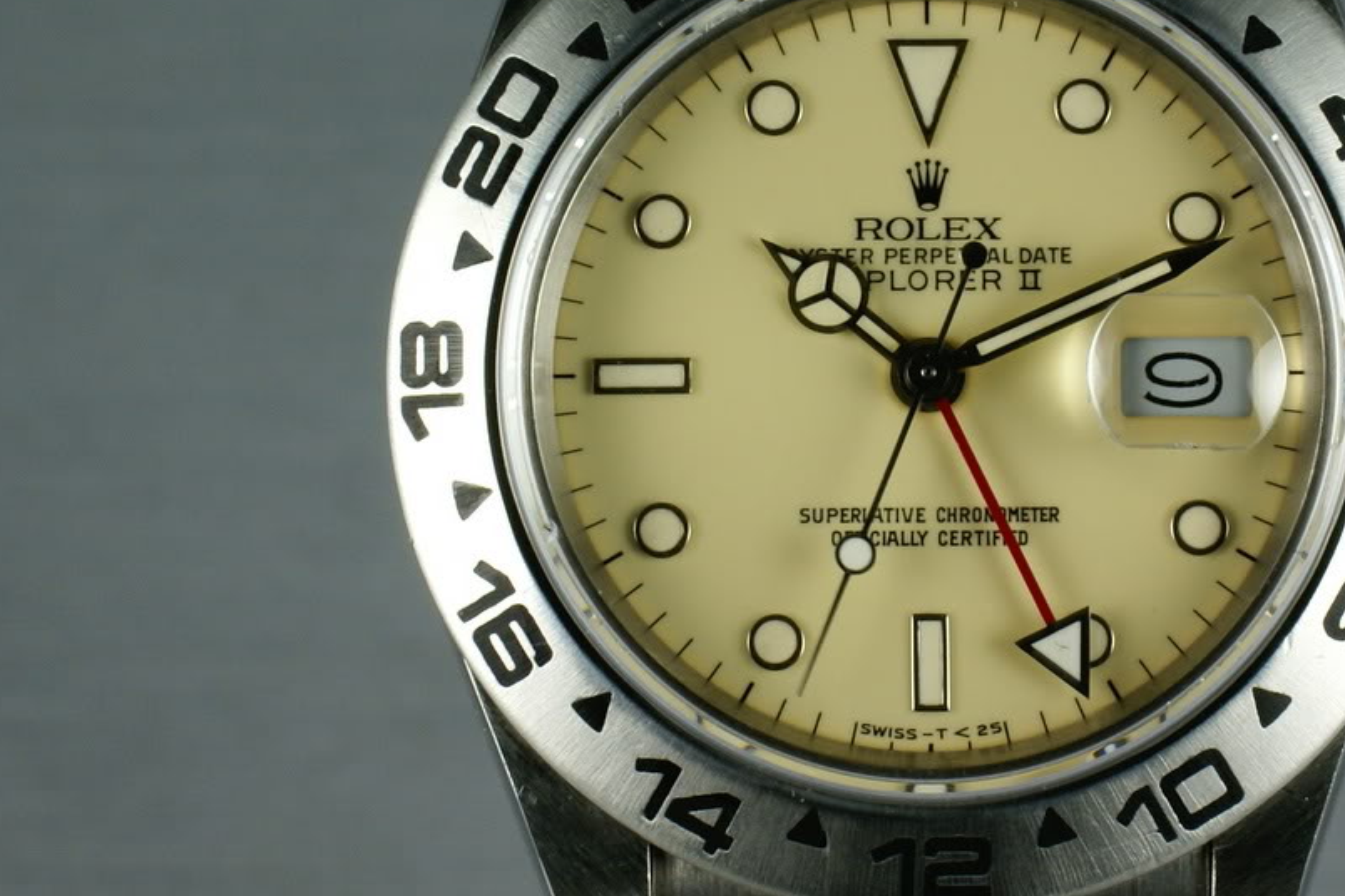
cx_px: 965
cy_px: 390
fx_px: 4184
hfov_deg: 18.2
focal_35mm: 112
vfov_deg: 12.2
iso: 100
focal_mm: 50
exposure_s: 1/15
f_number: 13
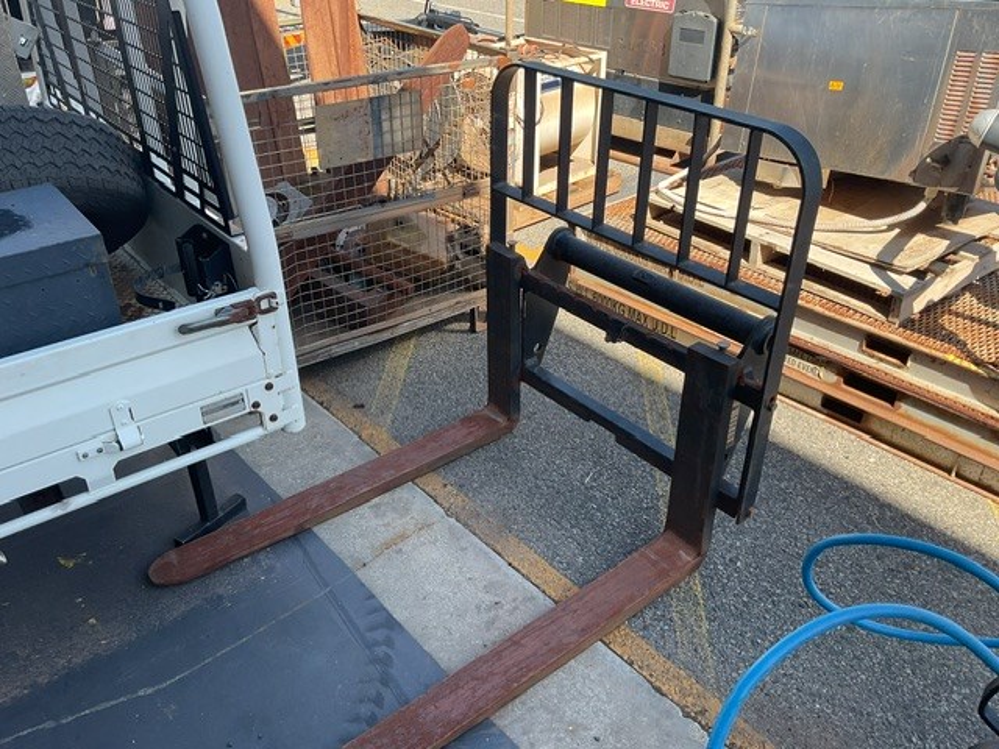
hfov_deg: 61.7
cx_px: 500
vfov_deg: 48.2
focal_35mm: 29
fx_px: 837
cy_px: 374
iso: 16
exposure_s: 1/378
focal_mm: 3
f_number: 1.8
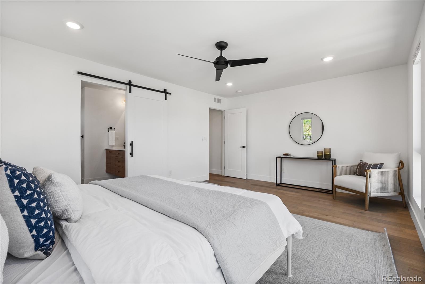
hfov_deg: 96.7
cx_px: 212
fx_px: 189
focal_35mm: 16
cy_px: 142
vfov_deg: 73.8
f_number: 8
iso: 200
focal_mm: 16
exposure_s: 1/400
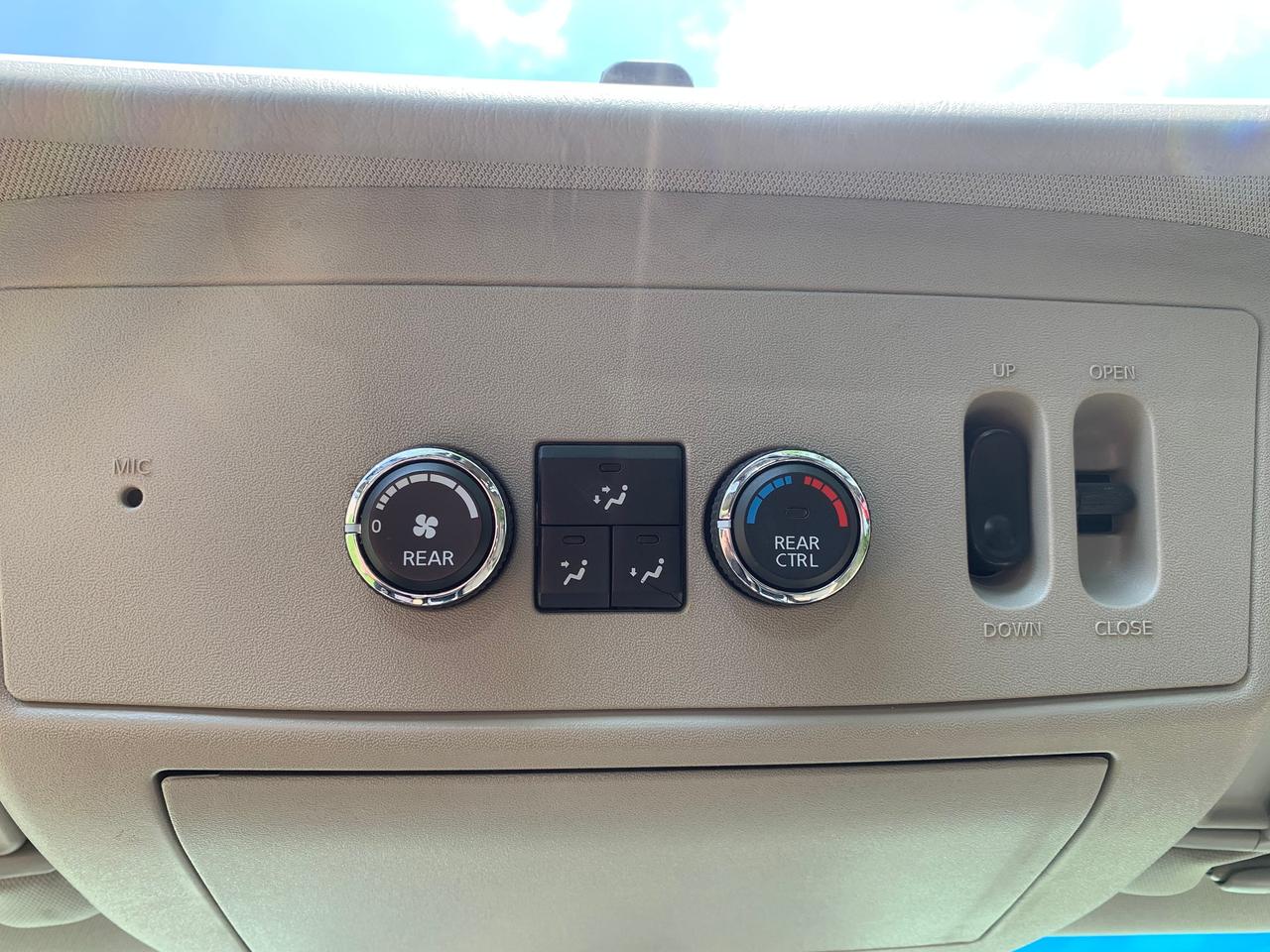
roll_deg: +3.4
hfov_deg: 67.3
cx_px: 635
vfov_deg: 53.1
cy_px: 476
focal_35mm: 26
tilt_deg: +37.6
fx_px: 954
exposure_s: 1/177
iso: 25
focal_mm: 4.25
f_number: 1.8
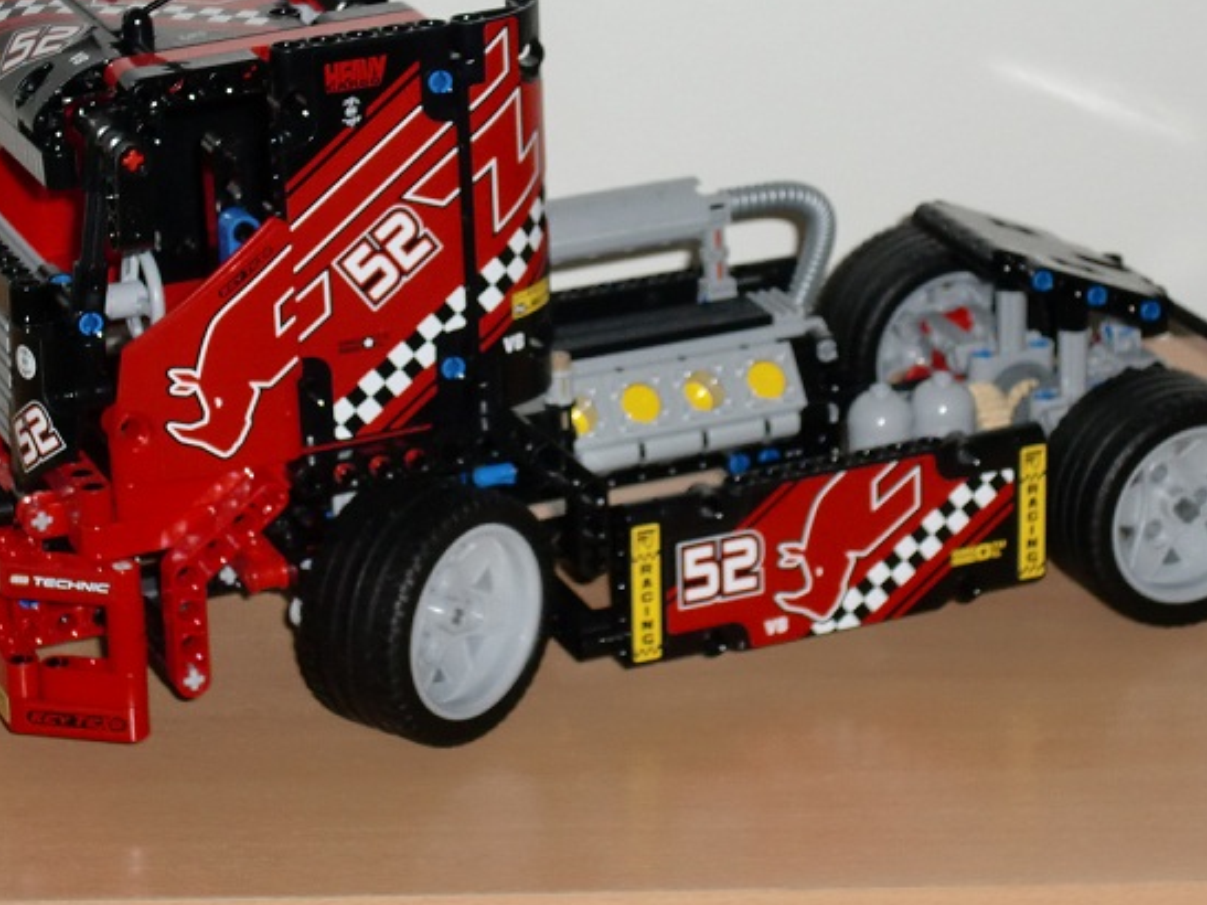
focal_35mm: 125
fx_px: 4358
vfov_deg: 11.8
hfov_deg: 15.8
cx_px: 624
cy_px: 291
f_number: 4.8
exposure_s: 1/60
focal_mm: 15.7
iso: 250
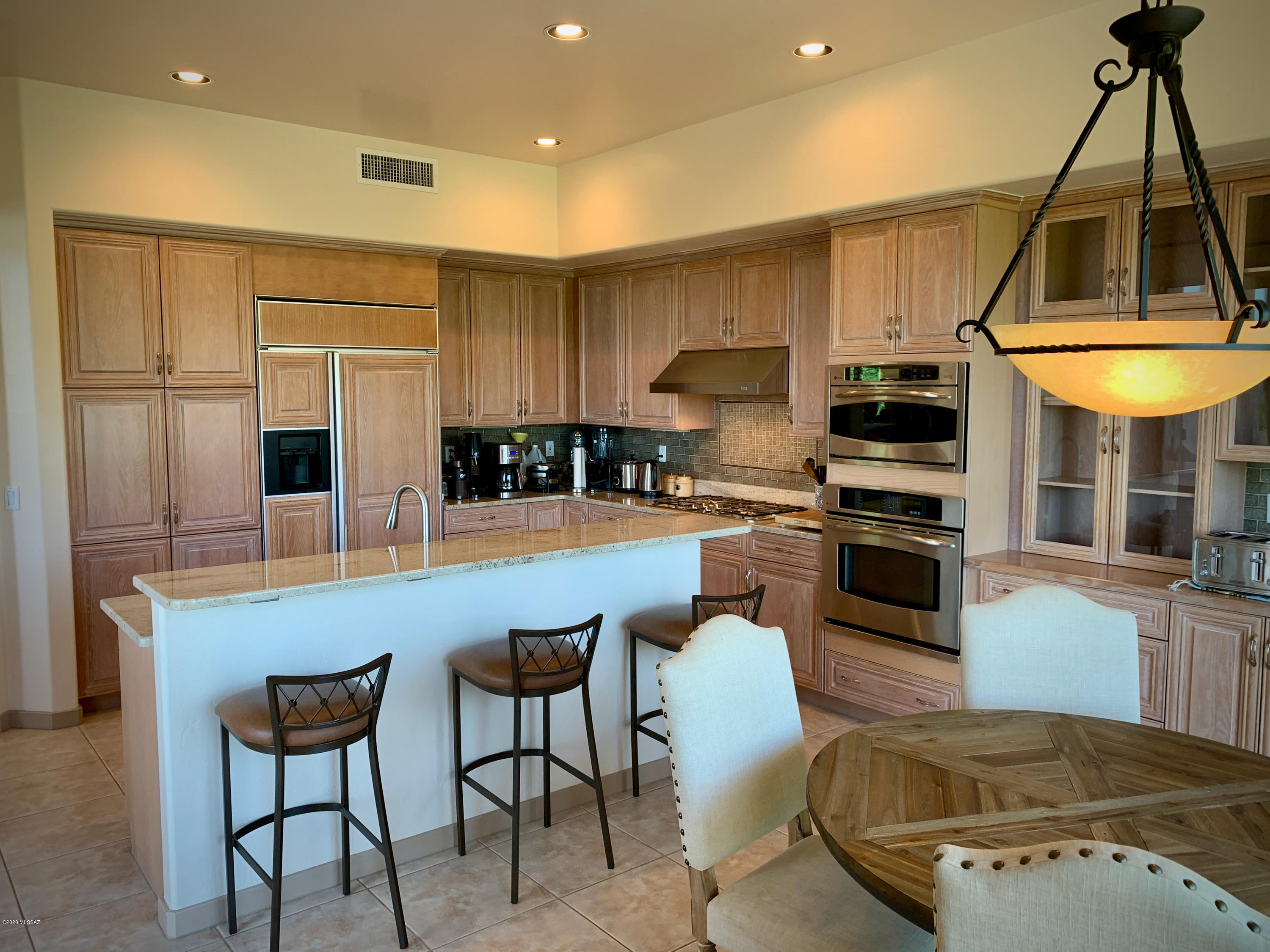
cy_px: 476
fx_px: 954
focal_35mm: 26
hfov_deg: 67.3
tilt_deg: -4.1
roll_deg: -0.2
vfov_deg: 53.1
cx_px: 635
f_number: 1.8
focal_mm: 4.25
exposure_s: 1/60
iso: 64
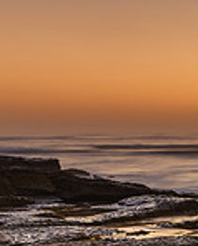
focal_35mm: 89
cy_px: 283
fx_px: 650
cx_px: 423
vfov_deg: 20.3
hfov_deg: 14.0
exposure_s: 2.5
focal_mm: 16
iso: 50
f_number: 9
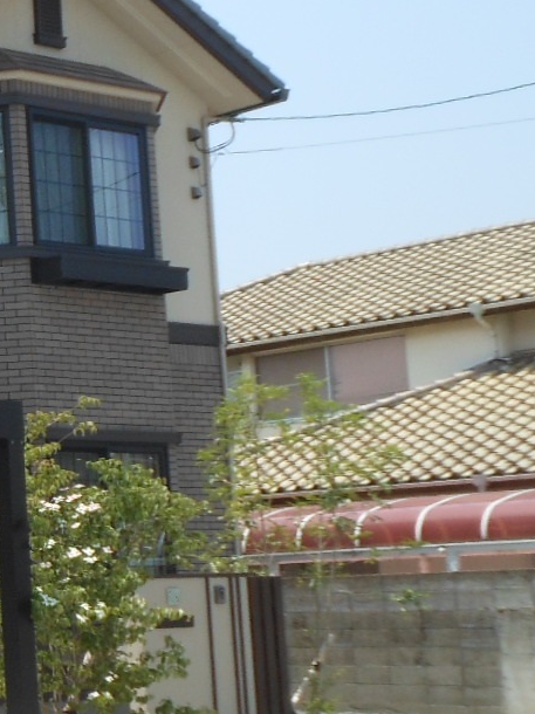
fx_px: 1732
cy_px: 338
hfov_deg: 14.4
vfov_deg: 23.3
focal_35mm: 84
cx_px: -558
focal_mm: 4.5
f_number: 3.2
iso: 80
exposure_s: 1/640
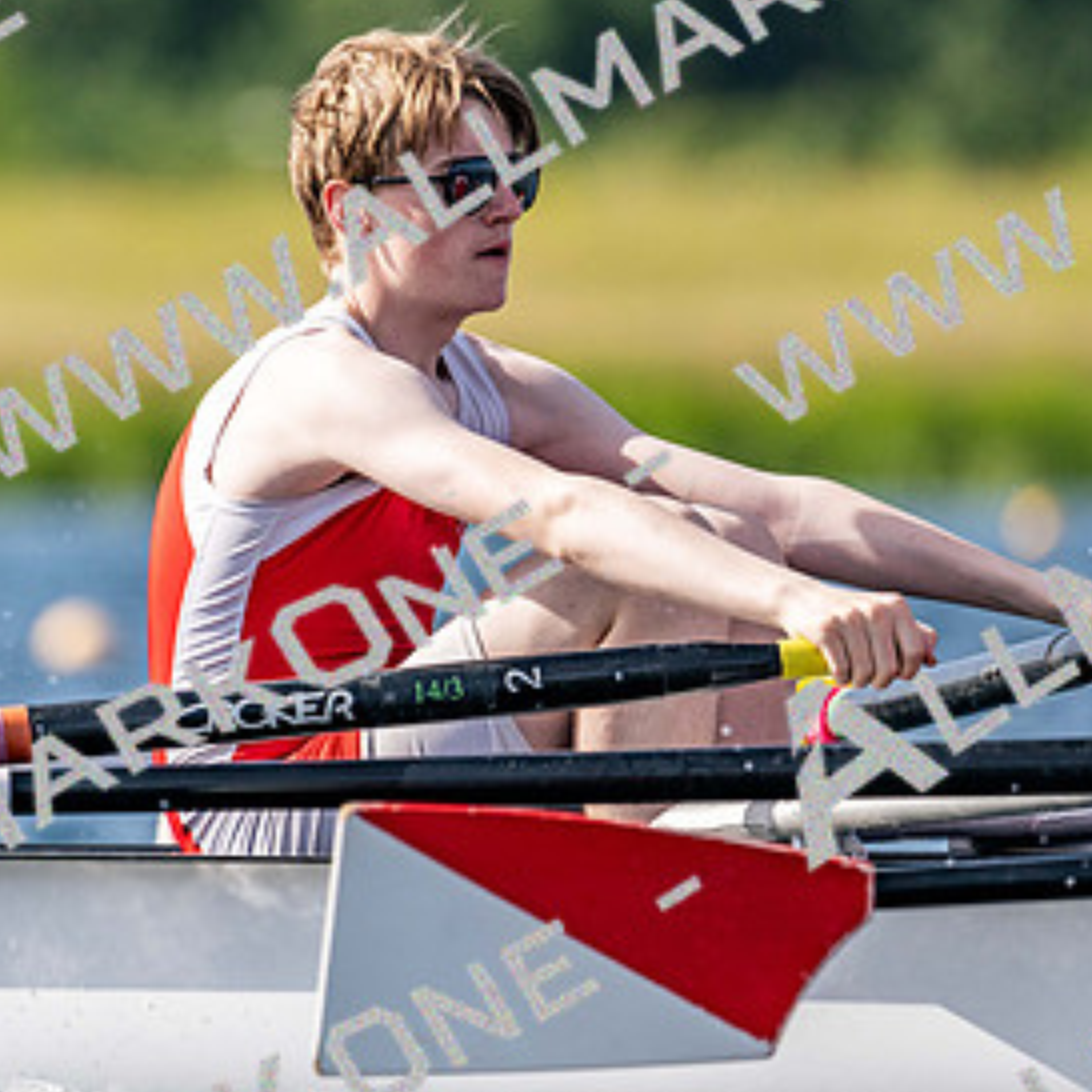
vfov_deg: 2.4
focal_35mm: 722
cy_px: 490
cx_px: 444
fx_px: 25768
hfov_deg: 2.4
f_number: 4.5
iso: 250
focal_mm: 400
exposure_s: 1/2500
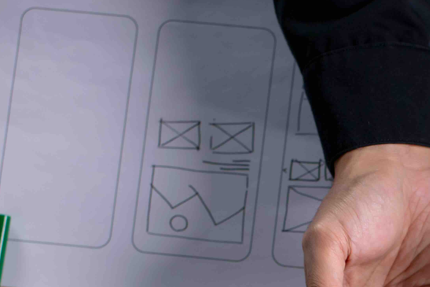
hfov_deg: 15.0
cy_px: 452
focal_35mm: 132
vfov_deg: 10.0
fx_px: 1576
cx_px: 507
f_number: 4.5
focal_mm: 35
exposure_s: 1/50
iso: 200
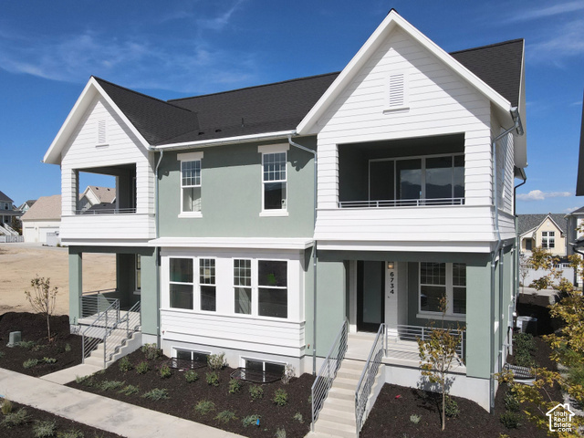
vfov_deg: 56.8
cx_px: 292
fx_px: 405
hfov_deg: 71.6
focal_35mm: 24
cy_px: 219
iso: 100
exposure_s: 1/1600
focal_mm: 4.5
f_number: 2.8
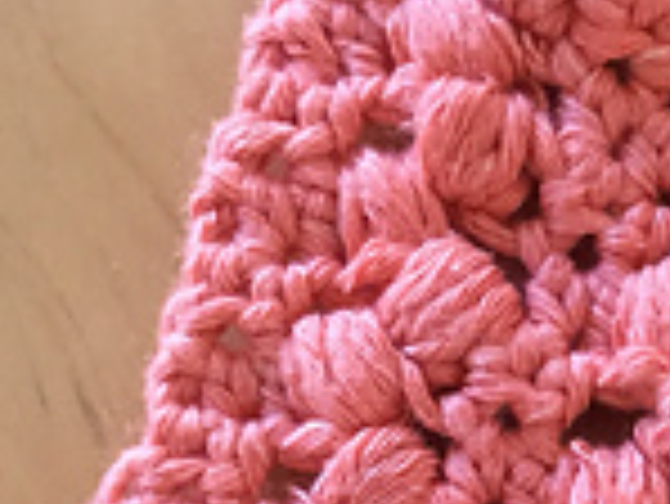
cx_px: 1106
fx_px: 2576
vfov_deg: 10.5
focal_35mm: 133
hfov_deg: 13.6
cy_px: 896
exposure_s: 1/33
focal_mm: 3.3
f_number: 2.4
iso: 80
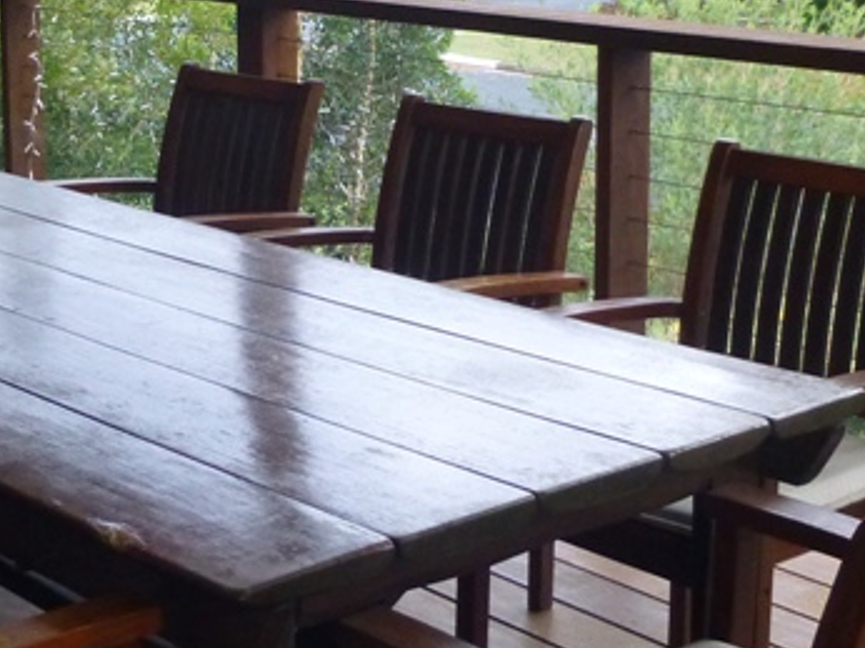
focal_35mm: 74
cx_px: 378
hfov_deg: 26.3
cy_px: 135
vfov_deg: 19.7
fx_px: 1848
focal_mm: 4.5
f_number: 3.1
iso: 400
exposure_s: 1/20
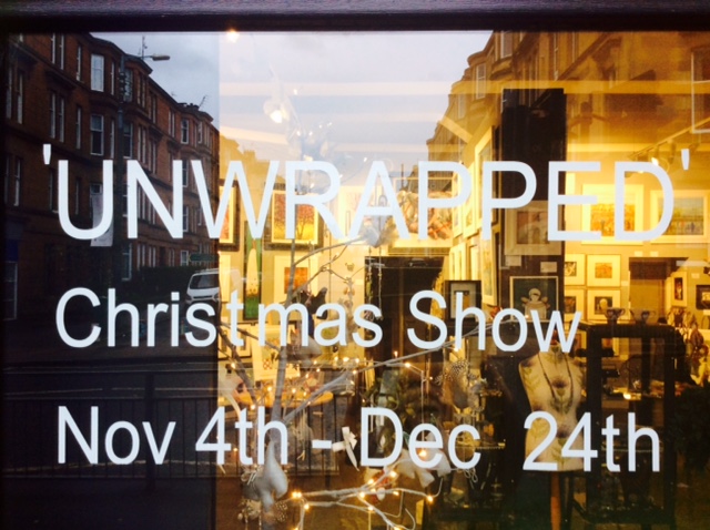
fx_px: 655
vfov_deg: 44.1
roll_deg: -0.1
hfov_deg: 56.9
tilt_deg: -0.4
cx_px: 355
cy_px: 265
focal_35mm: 32
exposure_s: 1/24
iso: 32
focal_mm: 3.3
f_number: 2.4
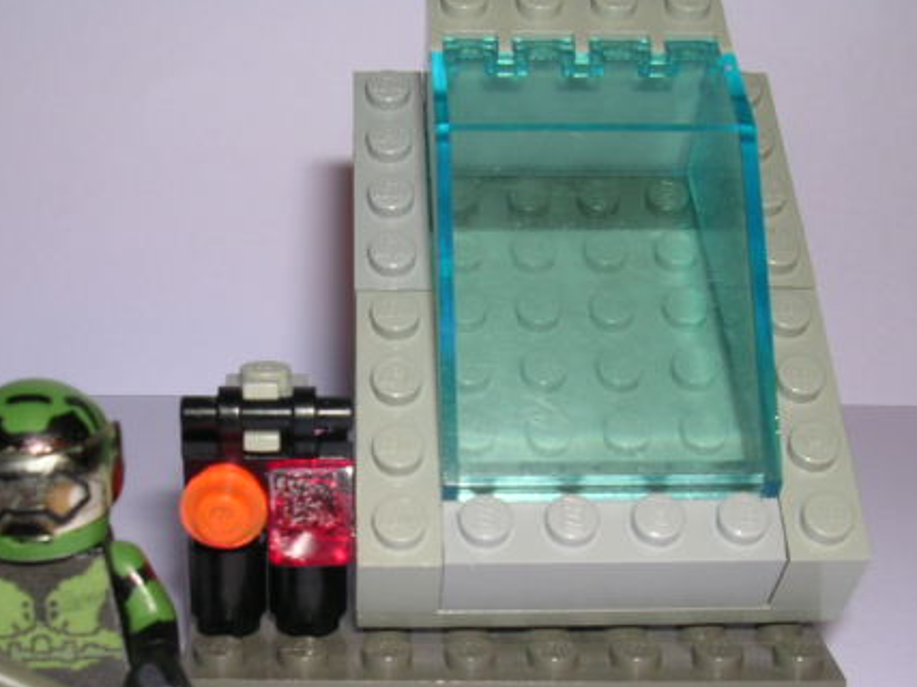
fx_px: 1510
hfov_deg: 33.7
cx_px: 363
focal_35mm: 57
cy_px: 455
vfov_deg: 25.5
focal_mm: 5.8
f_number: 5.6
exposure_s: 1/60.1
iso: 100
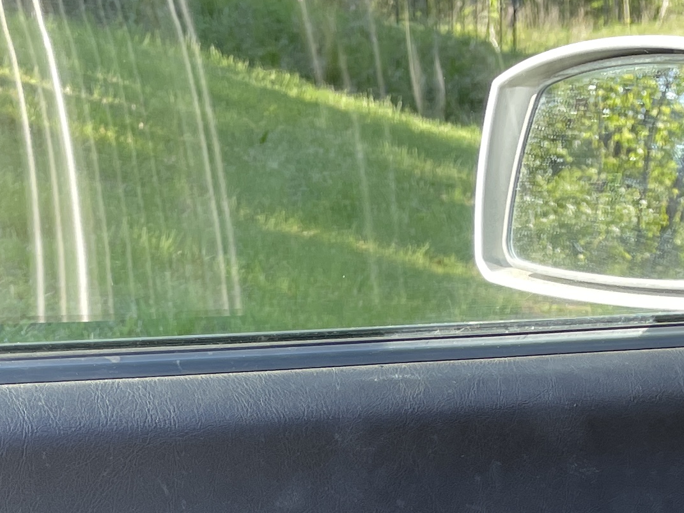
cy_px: 897
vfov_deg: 13.6
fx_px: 1936
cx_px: 260
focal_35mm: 98
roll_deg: +4.3
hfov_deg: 20.0
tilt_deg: -21.5
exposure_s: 1/145
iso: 32
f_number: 1.6
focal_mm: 4.2
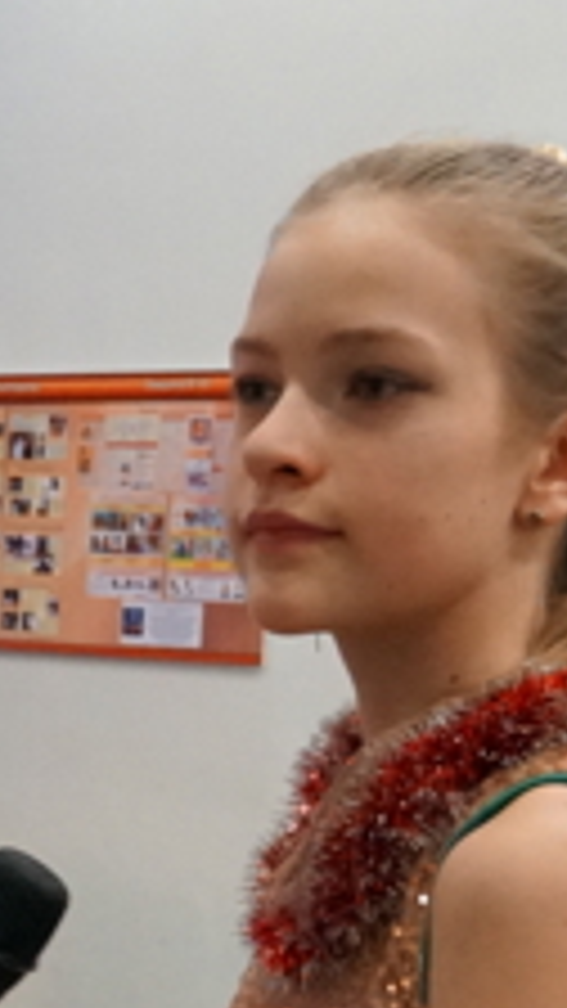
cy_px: 1012
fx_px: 3100
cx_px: -374
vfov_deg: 18.0
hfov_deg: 10.0
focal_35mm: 116
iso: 6400
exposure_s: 1/125
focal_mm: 22
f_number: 4
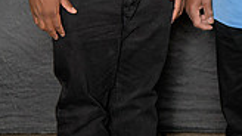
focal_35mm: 138
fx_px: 885
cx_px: 205
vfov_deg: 8.4
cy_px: -126
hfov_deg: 15.4
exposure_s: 1/160
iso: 640
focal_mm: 48
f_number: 8
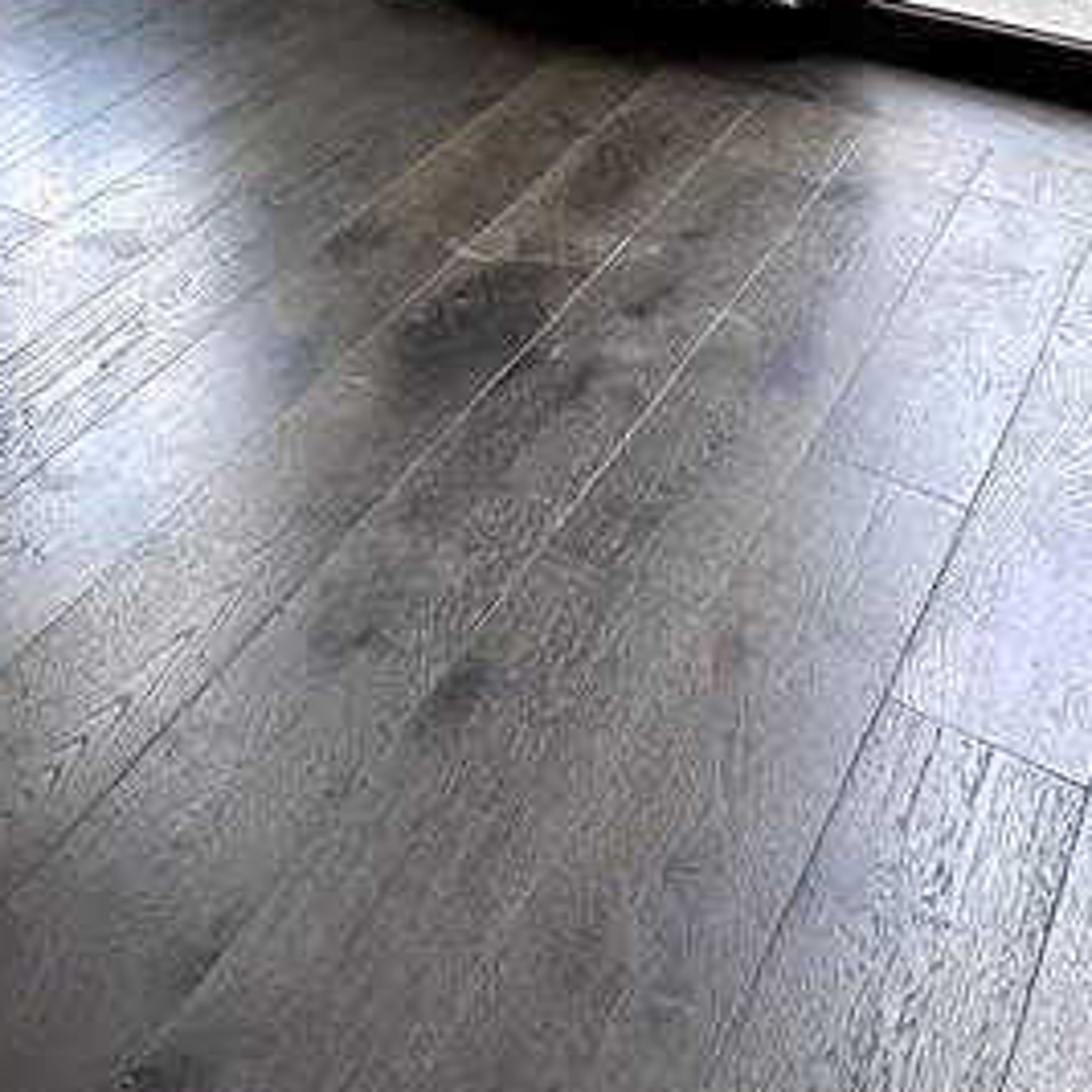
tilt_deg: -3.1
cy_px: -564
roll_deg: +1.3
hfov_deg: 31.2
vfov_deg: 25.3
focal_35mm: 50
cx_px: -33
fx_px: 1785
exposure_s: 1/173
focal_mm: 2.22
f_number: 2.2
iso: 40
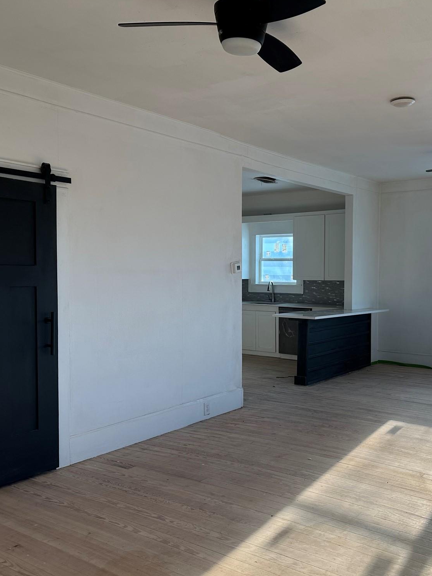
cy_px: 292
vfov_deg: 55.3
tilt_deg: -2.4
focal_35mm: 33
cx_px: 294
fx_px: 549
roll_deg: -0.4
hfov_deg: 42.3
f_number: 1.78
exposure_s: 1/446
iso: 80
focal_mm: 6.86
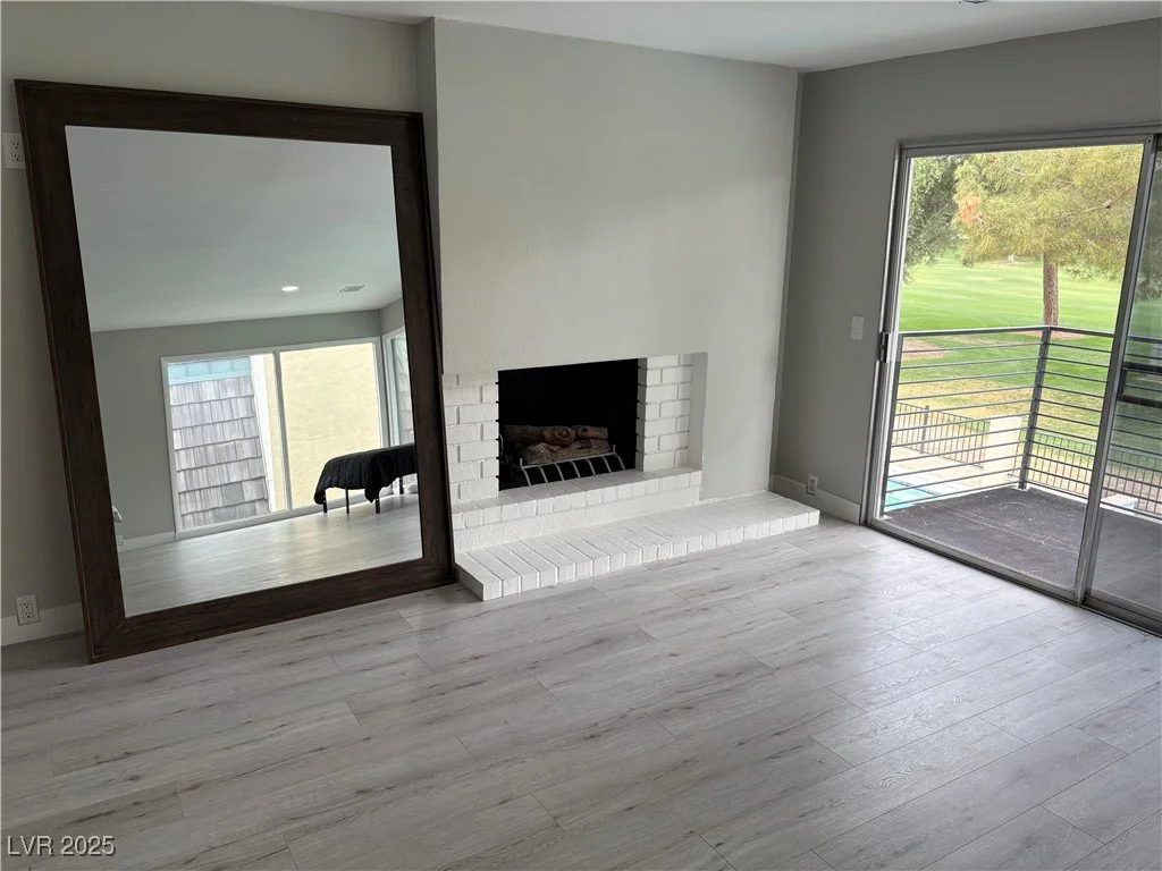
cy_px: 436
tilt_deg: -13.8
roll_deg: -1.6
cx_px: 581
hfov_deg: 67.3
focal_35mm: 26
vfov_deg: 53.1
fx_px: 873
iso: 40
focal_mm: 5.96
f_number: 1.6
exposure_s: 1/158
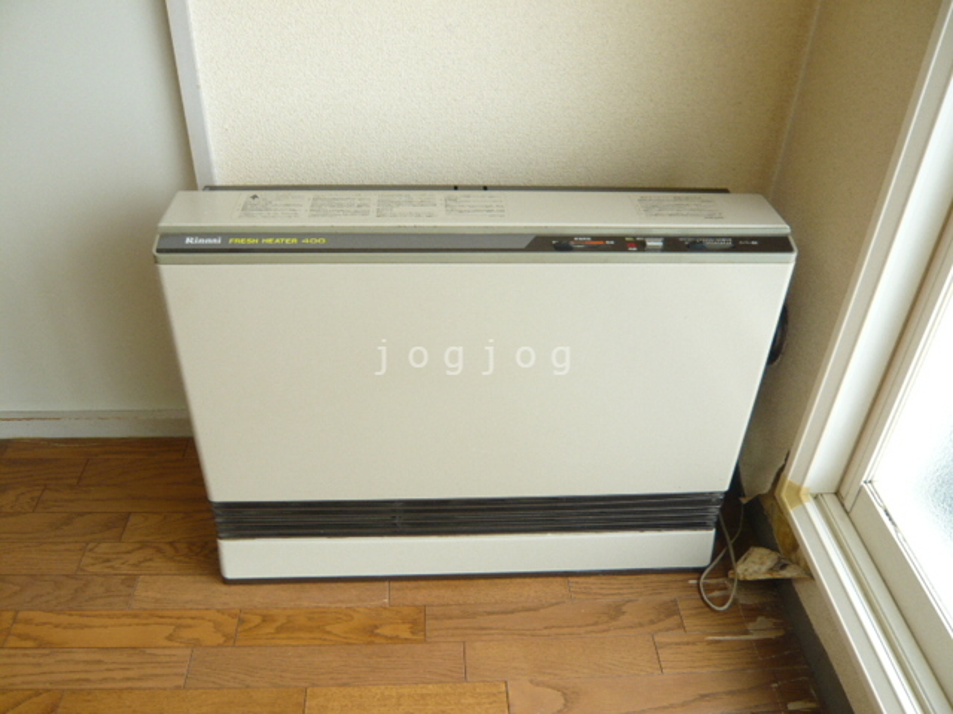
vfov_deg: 49.7
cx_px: 476
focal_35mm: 28
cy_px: 357
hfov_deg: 63.4
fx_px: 771
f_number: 2.8
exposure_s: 1/30
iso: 100
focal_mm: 4.6
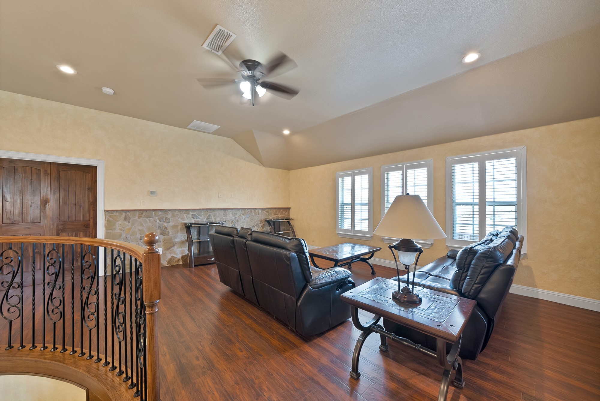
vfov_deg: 90.1
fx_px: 200
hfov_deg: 112.6
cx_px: 300
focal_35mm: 12
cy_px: 200
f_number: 9
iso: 640
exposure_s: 1/2
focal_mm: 12
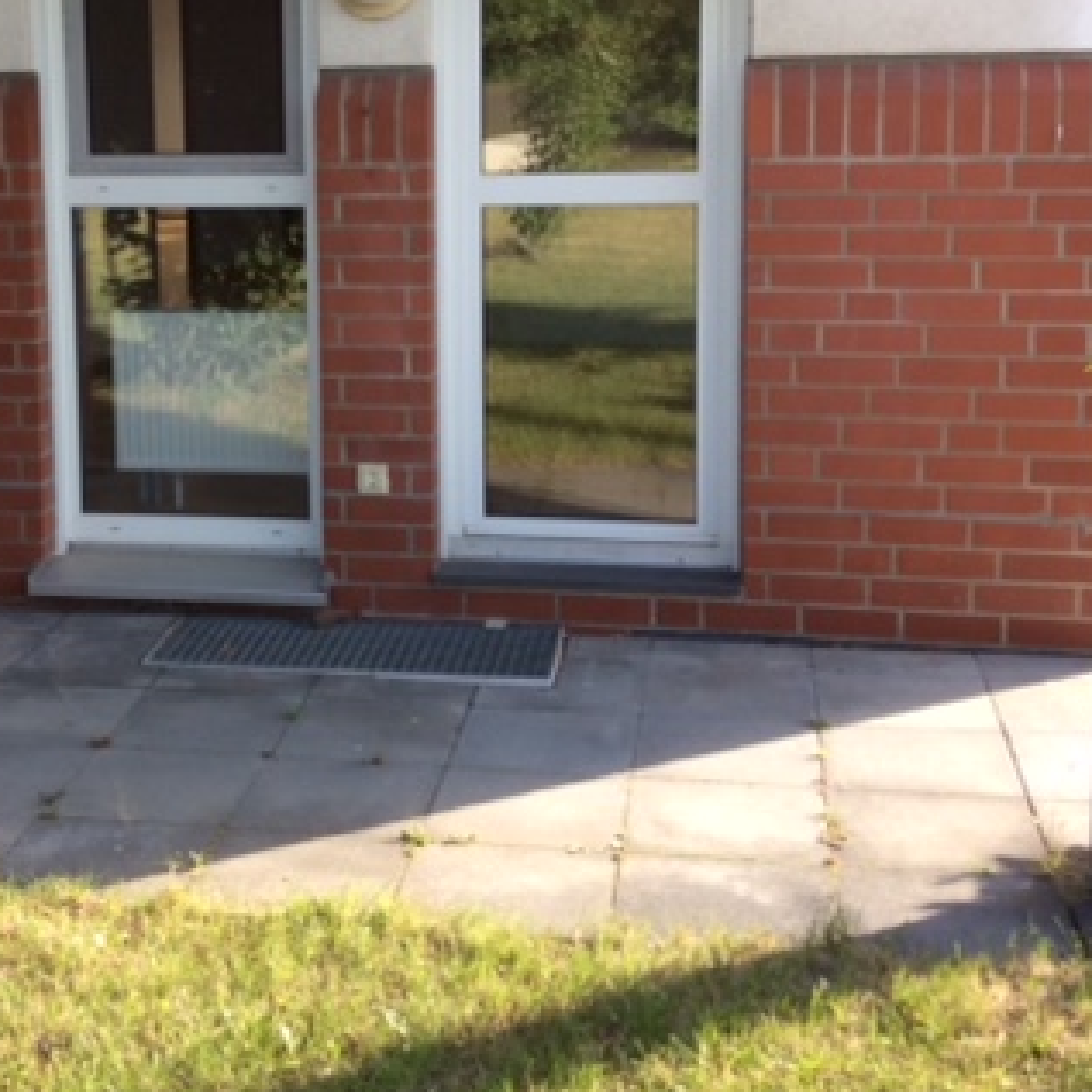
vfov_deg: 29.7
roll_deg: +2.4
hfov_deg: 29.6
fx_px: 2034
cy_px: 313
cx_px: 279
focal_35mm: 57
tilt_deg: -2.6
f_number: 2.4
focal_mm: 3.3
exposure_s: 1/186
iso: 32
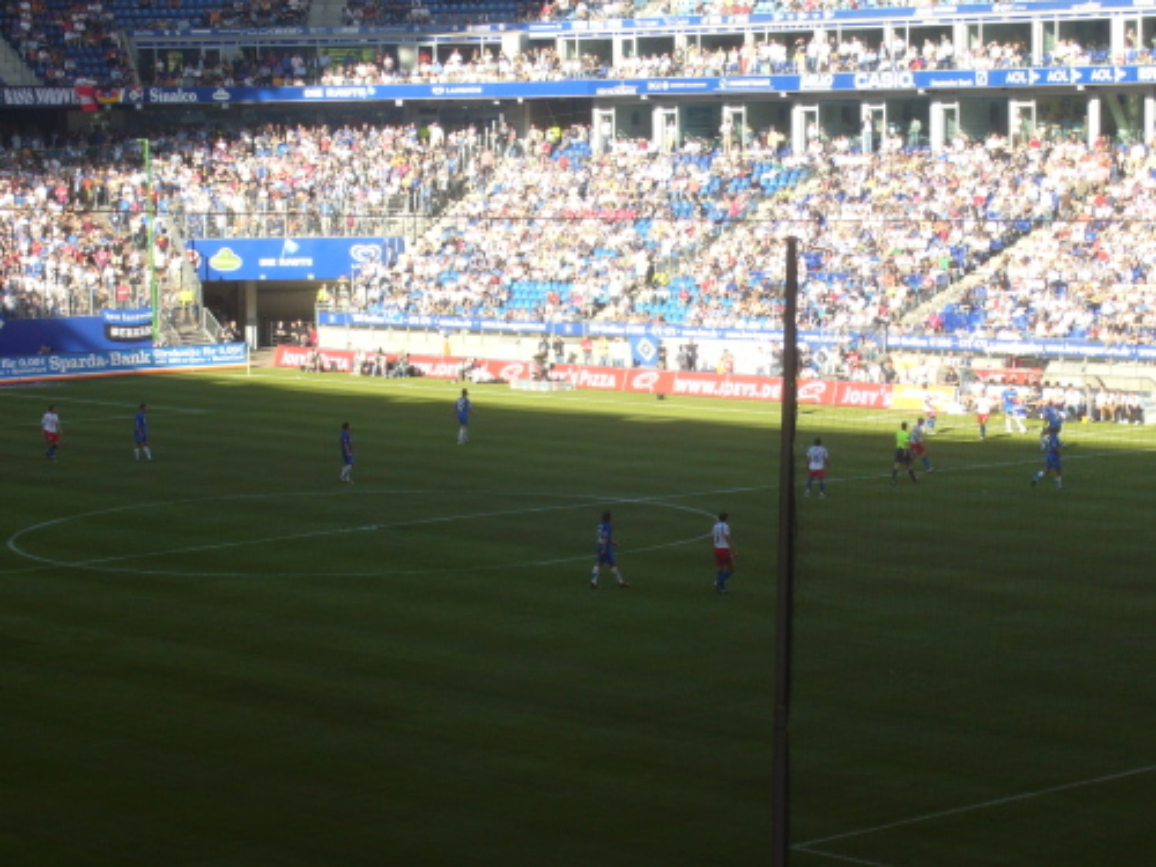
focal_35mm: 105
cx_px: 578
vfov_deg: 14.1
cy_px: 434
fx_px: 3506
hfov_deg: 18.7
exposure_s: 1/125
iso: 80
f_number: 5
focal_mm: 17.4
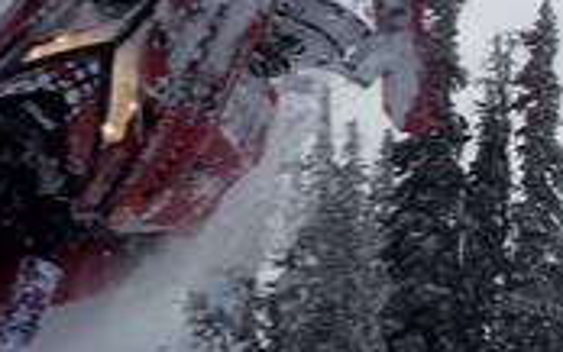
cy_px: 329
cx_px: 175
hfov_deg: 18.7
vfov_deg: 11.7
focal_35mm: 111
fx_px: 1704
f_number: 5.6
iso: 100
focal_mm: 8
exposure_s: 1/1000
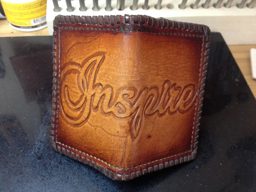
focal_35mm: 35
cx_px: 128
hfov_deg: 52.6
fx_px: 259
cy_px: 96
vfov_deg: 40.7
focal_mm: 4.28
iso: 200
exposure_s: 1/20
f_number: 2.4
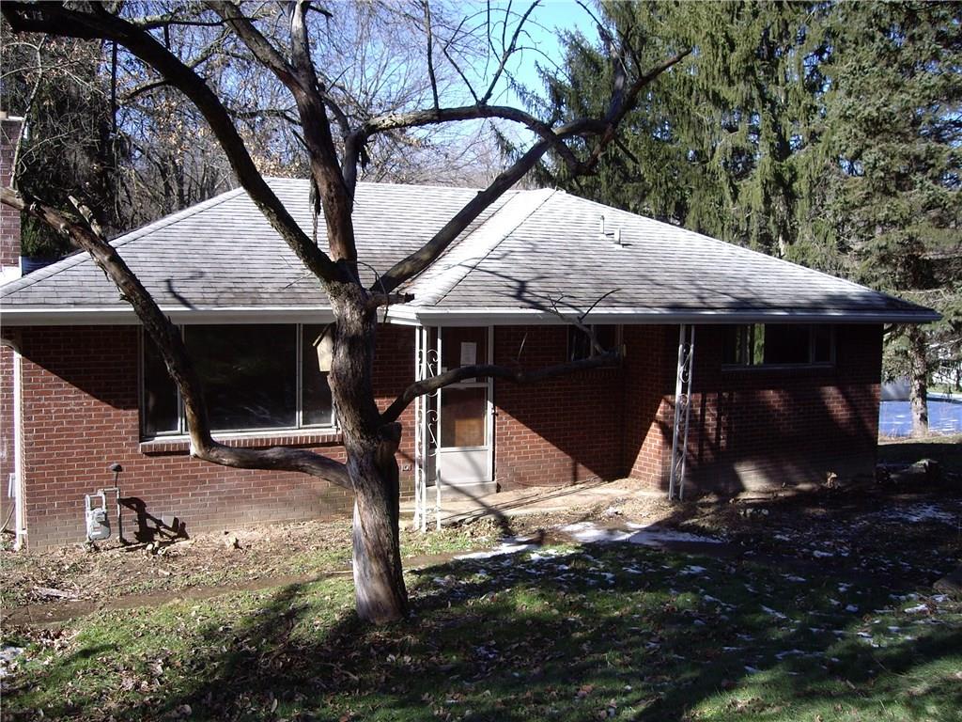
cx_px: 481
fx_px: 1056
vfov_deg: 37.7
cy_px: 361
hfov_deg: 49.0
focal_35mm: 38
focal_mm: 6.2
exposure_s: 1/200
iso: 64
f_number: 4.3
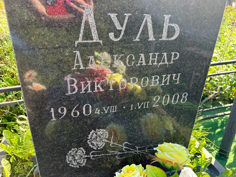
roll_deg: +1.8
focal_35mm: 26
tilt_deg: -27.2
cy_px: 88
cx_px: 118
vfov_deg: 53.1
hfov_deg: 67.3
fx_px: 177
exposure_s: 1/285
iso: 40
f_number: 1.5
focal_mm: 5.7
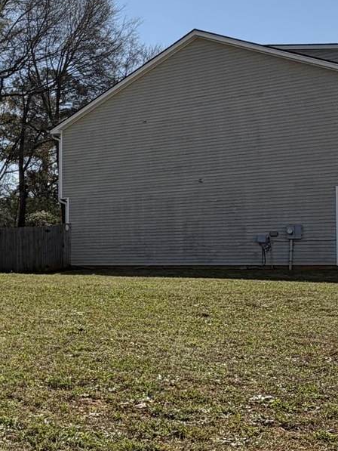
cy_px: 258
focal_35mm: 54
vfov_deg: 35.5
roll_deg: -0.2
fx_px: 703
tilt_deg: +1.5
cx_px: -170
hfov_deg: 22.3
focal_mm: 2.22
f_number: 2.2
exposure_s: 1/1368
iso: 20
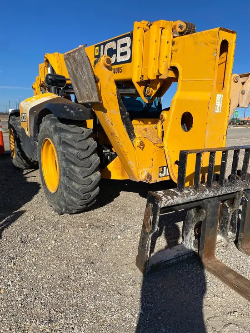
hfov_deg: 53.1
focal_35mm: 26
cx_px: 125
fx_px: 250
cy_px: 166
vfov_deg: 67.3
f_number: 1.8
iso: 32
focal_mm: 4.25
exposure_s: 1/3984
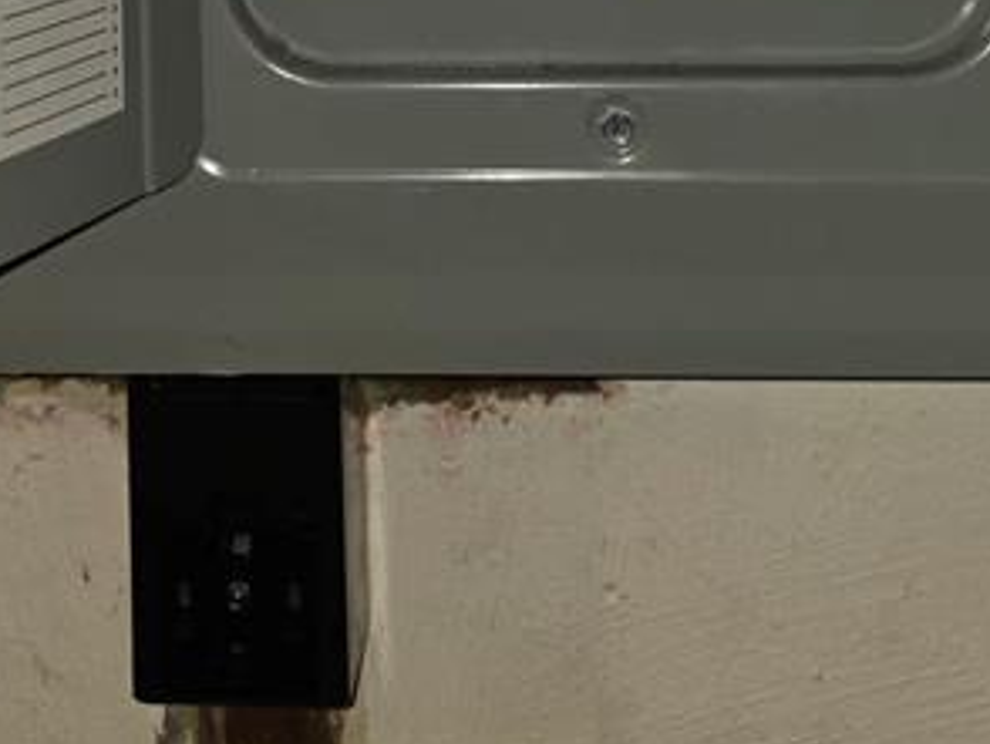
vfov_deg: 19.4
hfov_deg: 31.9
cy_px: -532
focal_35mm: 60
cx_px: 333
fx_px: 1717
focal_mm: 6.5
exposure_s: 1/50
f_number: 1.4
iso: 20
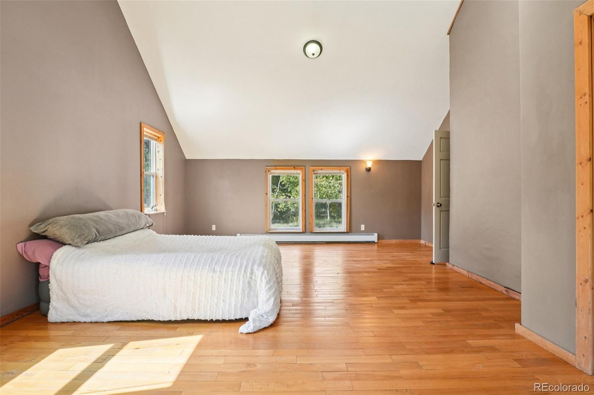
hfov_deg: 95.0
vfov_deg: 72.0
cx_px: 297
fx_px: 272
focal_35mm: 16
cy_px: 198
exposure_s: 1/30
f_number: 8
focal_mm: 11
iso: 250
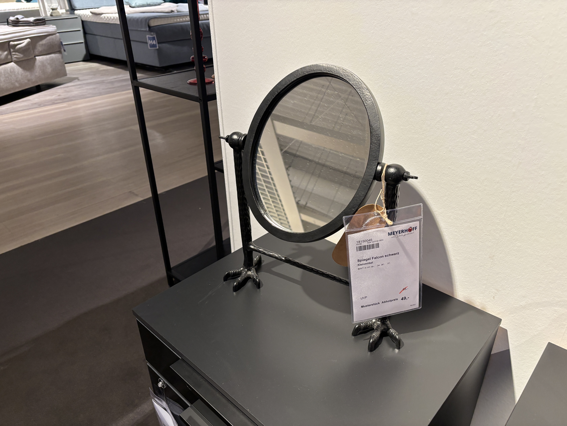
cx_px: 284
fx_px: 426
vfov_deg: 53.1
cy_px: 213
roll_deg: +0.9
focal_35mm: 26
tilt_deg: -29.4
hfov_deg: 67.3
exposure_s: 1/95
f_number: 1.6
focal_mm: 5.96
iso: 125
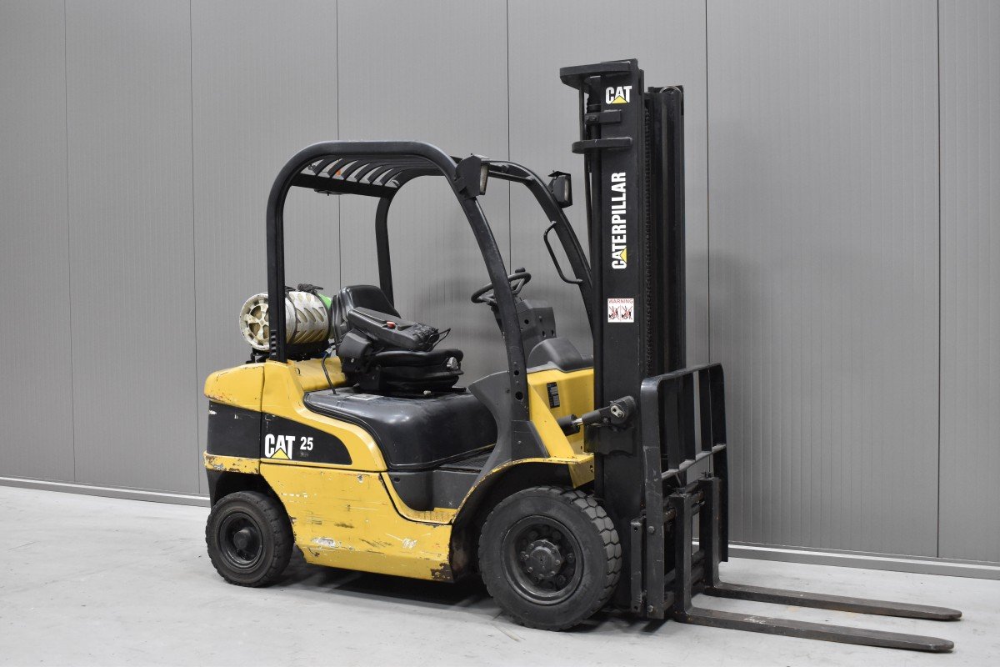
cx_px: 500
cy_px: 334
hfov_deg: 51.3
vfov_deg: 35.5
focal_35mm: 38
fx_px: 1042
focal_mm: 25
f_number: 5.6
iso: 1600
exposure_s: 1/40
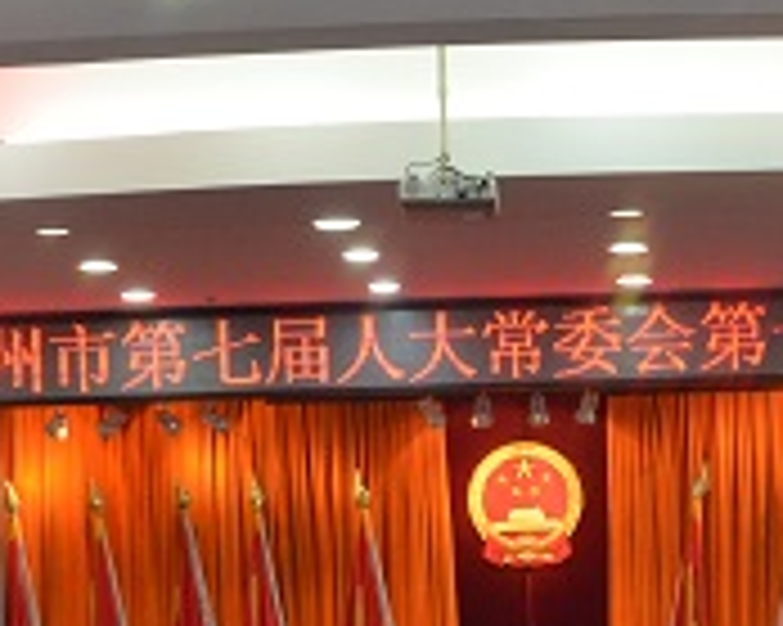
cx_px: 594
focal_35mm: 116
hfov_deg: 16.5
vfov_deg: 12.9
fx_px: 2687
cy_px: 795
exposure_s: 1/125
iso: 1600
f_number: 5.6
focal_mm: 24
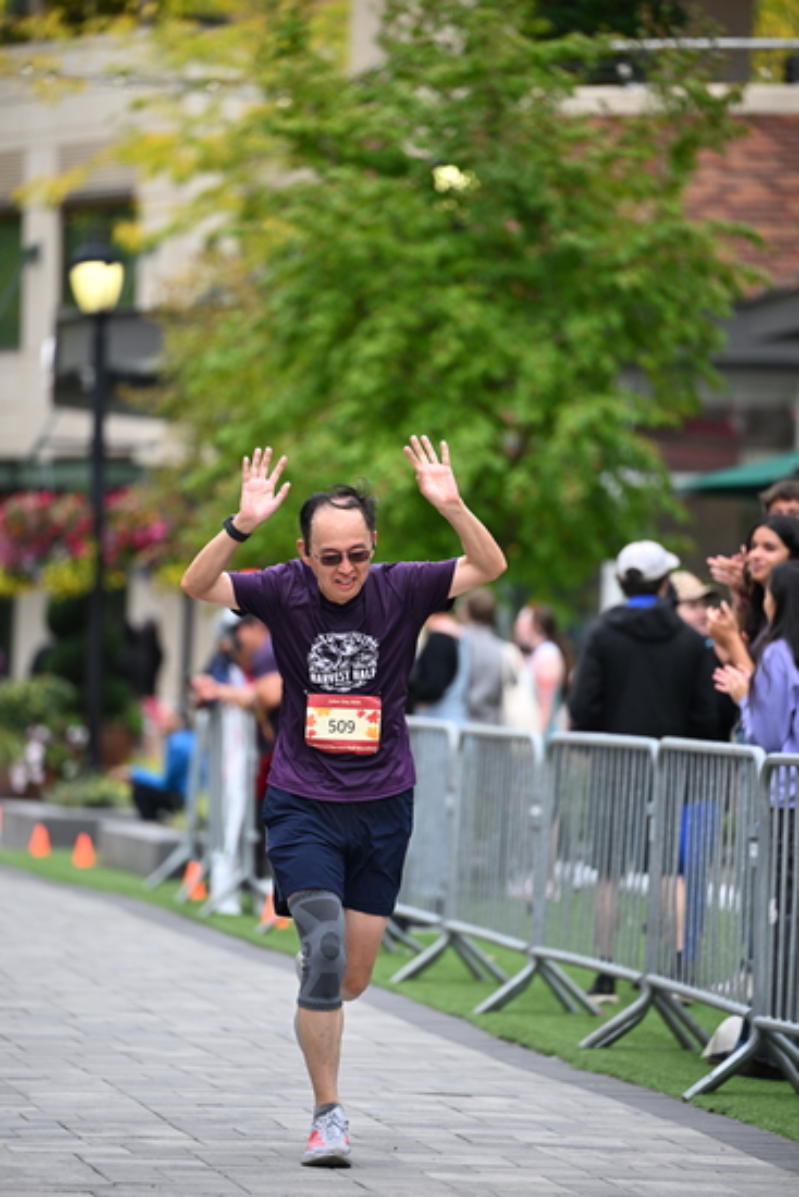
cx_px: 400
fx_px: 6654
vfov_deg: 10.3
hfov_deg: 6.9
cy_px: 598
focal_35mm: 200
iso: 800
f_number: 2.8
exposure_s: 1/2000
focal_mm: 200
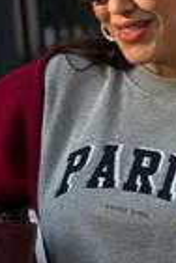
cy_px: 228
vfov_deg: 10.8
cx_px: 155
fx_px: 1386
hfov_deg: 7.2
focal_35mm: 189
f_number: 1.78
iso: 64
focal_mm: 6.76
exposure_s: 1/1608
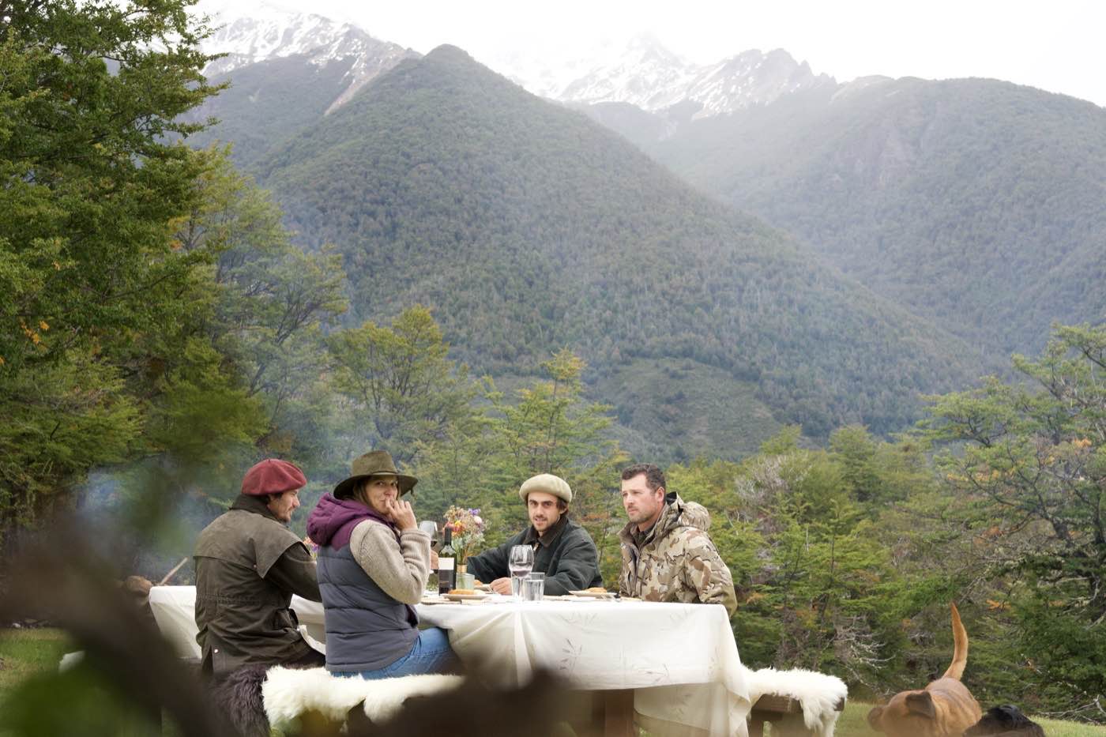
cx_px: 553
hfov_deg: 27.0
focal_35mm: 75
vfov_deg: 18.2
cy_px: 368
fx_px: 2304
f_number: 6.3
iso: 800
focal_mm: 50
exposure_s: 1/500
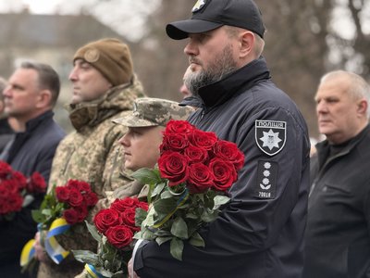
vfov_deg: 12.3
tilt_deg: +1.8
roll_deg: -0.4
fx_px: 1283
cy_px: 139
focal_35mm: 120
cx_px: 185
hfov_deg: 16.4
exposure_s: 1/99
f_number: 2.8
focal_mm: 15.66
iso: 200
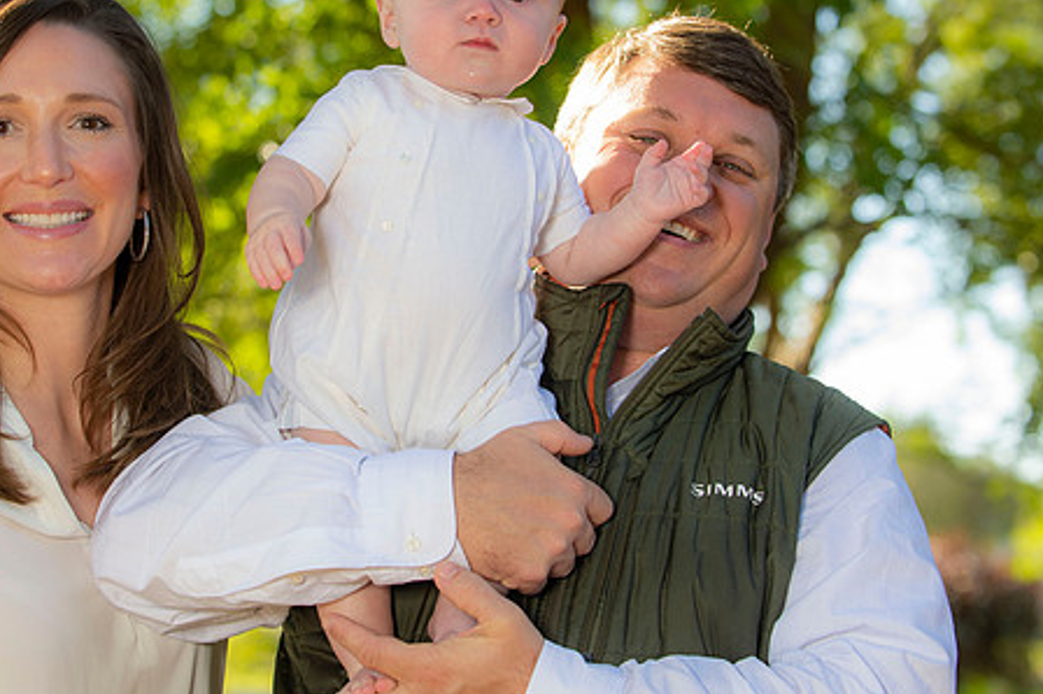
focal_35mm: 97
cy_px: 256
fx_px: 2808
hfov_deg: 21.0
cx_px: 463
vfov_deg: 14.1
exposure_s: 1/250
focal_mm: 75
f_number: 6.3
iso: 250
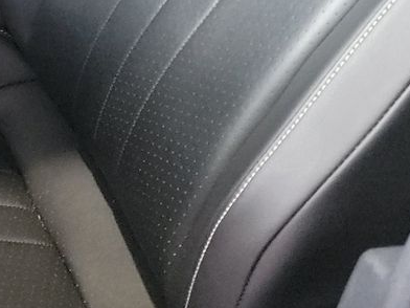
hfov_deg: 17.5
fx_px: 1161
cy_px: -160
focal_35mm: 98
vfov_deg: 14.1
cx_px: -244
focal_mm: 6.7
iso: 1892
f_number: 1.8
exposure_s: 1/59
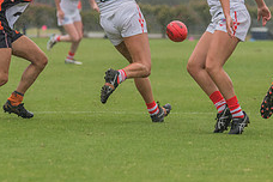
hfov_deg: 3.0
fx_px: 5278
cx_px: 194
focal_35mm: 696
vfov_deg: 2.0
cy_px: -3
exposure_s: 1/2000
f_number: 7.1
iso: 800
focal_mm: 270
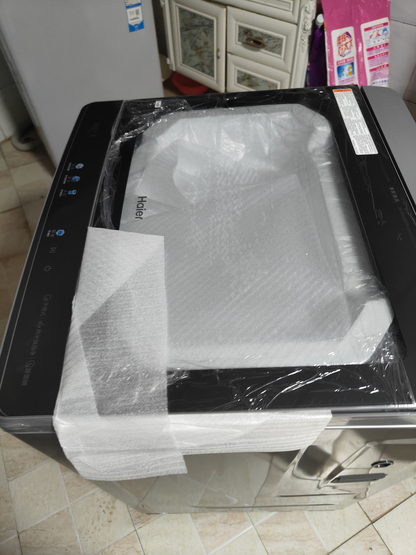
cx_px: 208
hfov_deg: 56.8
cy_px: 278
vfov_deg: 71.6
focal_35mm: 24
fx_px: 385
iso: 400
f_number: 1.8
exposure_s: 1/50
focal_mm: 5.59
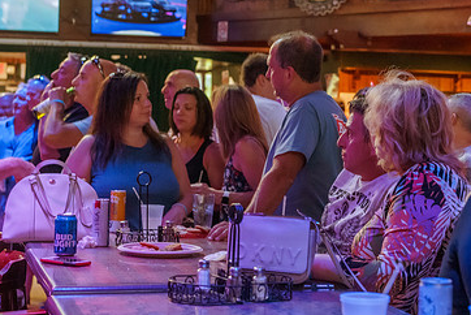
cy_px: 156
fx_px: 1152
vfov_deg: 15.6
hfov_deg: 23.0
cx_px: 307
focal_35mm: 88
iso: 3200
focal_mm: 55
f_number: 4
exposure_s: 1/60
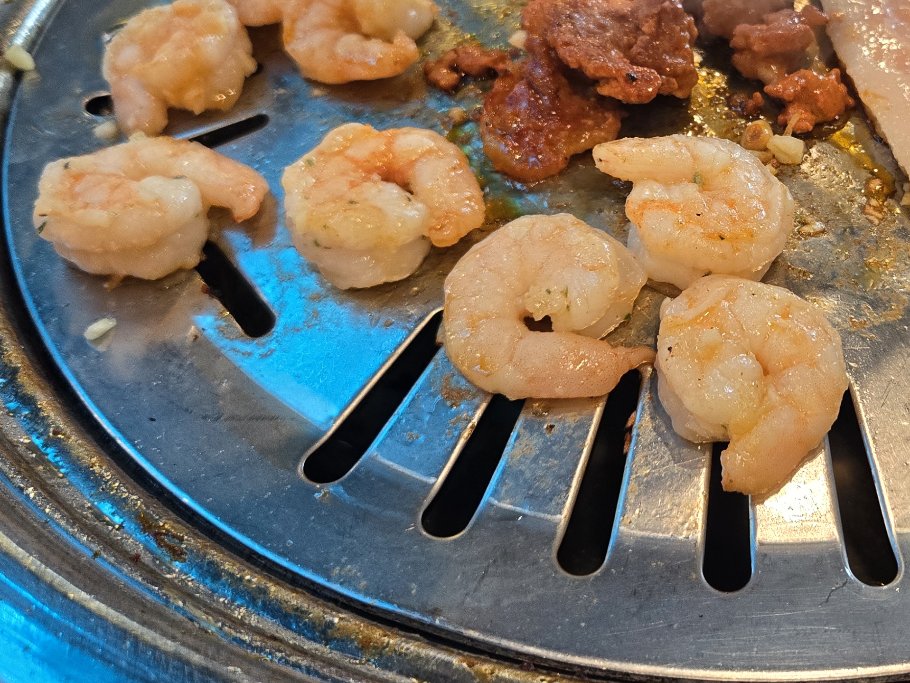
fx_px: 1262
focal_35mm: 48
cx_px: 727
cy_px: 161
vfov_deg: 29.7
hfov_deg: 38.2
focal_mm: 5.4
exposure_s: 1/120
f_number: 1.8
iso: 250
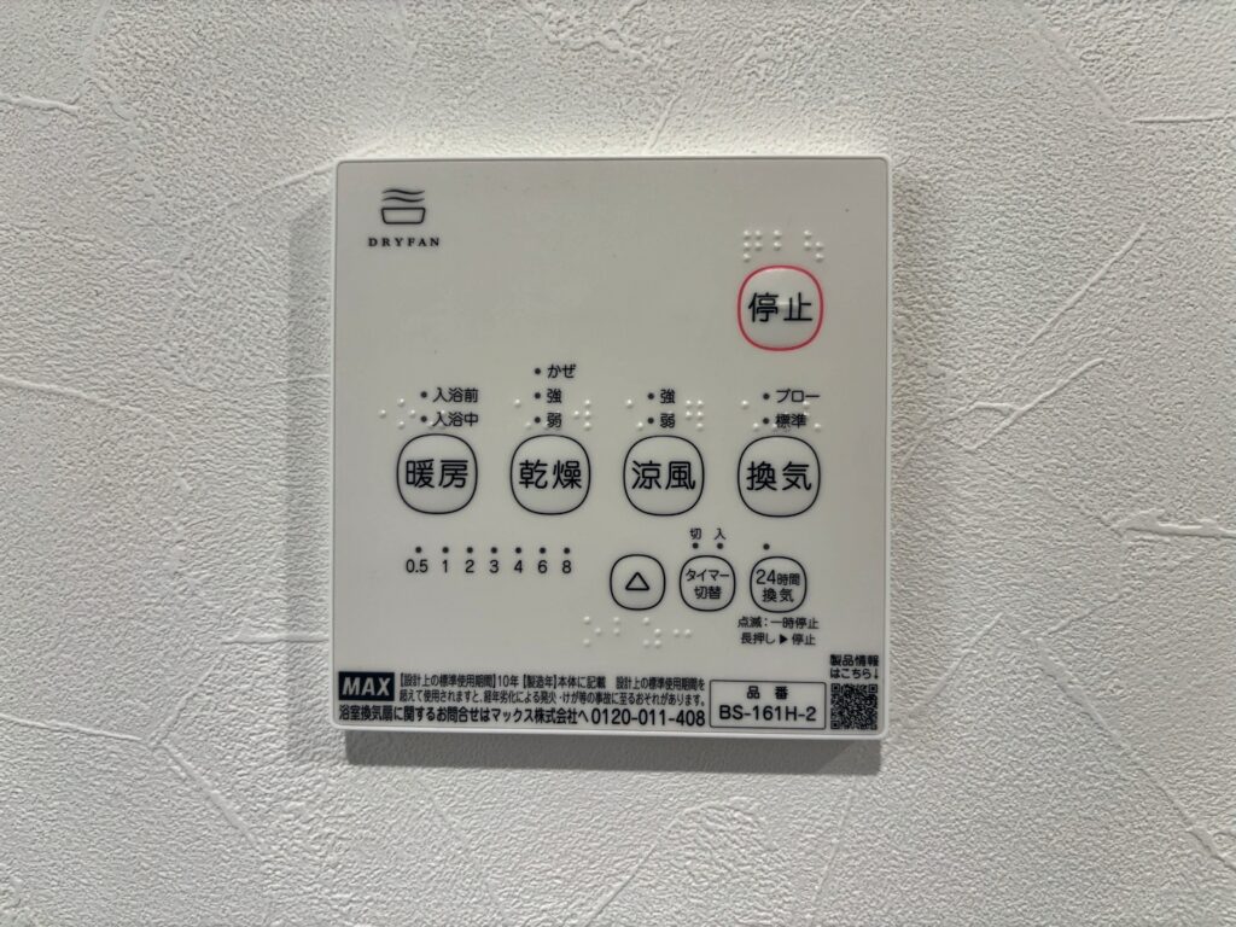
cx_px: 618
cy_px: 464
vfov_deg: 53.1
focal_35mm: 26
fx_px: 928
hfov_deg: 67.3
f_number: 1.6
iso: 125
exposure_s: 1/121
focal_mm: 5.96
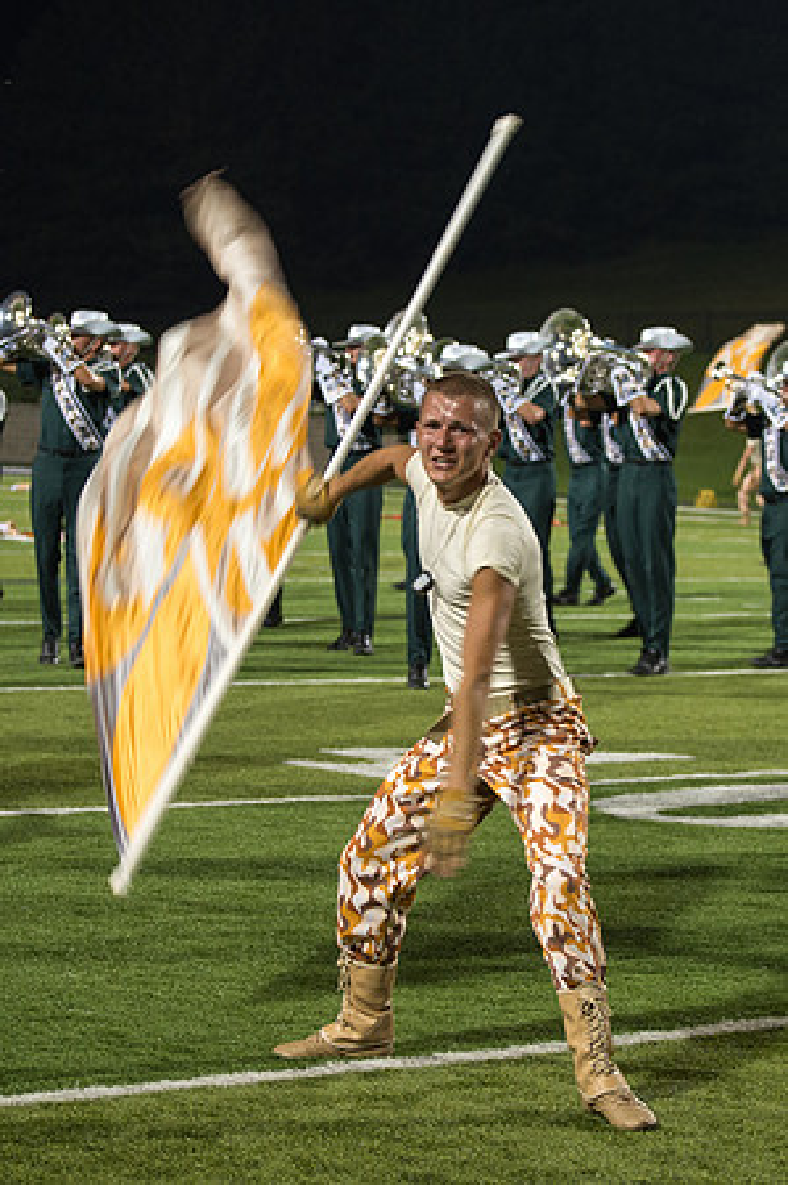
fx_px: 3718
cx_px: 442
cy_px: 548
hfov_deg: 12.1
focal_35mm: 113
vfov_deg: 18.1
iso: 1400
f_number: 4.5
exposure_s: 1/160
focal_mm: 70
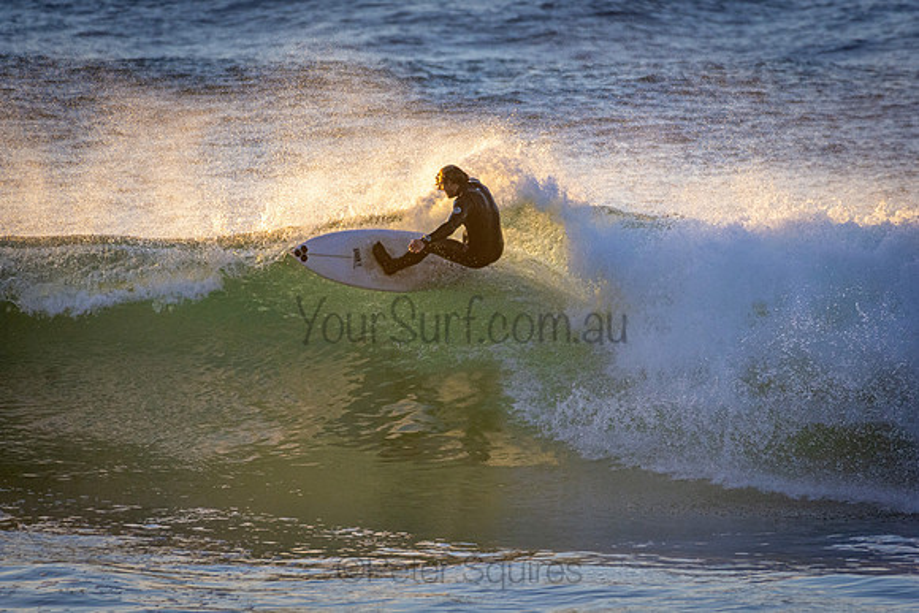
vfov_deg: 1.8
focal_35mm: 750
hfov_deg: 2.7
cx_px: 460
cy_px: 306
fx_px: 19149
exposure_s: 1/2000
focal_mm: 500
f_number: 5.6
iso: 900
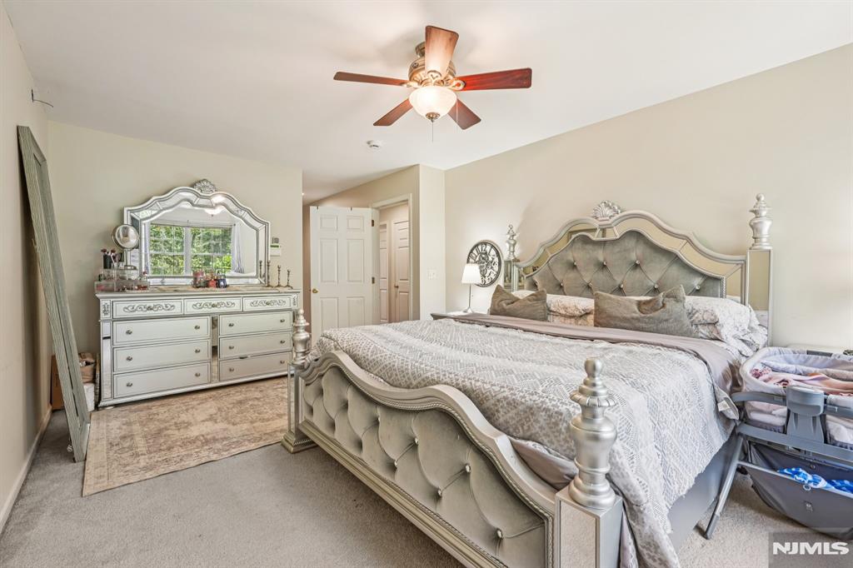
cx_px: 426
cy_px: 284
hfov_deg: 96.8
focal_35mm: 16
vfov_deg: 73.7
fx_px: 379
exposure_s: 1/13
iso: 400
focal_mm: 16
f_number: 9
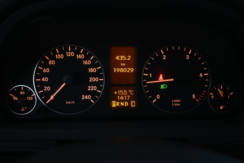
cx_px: 122
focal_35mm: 32
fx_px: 213
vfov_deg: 41.7
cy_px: 82
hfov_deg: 59.5
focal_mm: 21
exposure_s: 1/30
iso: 1800
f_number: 4
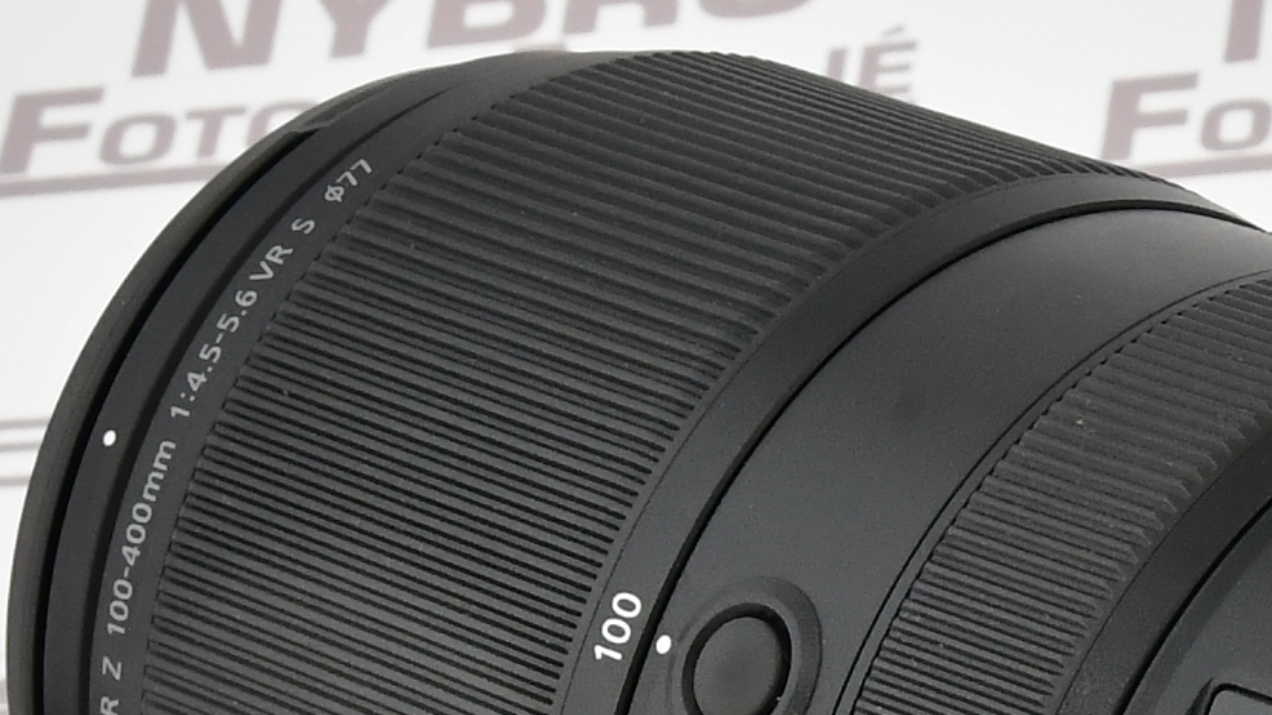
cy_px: 912
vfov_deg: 7.4
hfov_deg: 13.0
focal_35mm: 162
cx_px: 1477
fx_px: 5463
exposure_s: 1/125
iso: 1600
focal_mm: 50
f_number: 14
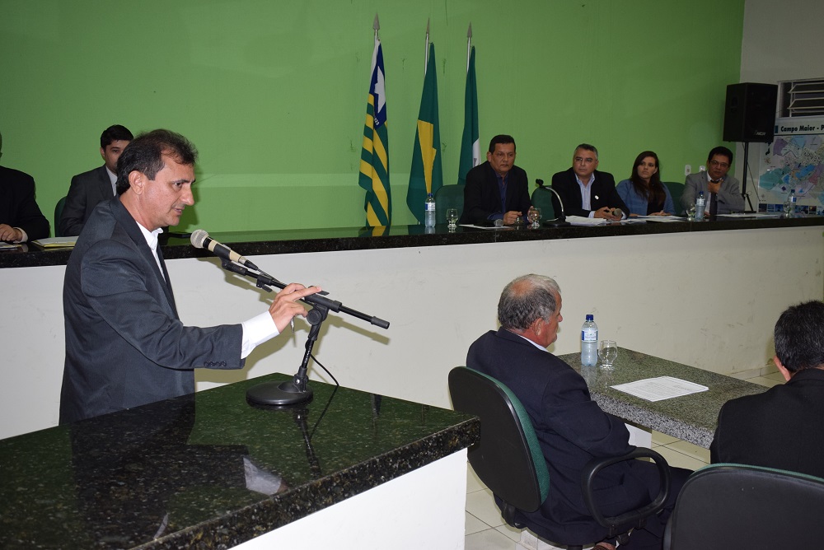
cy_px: 275
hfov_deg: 53.1
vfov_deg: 36.9
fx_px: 824
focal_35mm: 36
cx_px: 412
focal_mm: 24
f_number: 5
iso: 800
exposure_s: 1/100
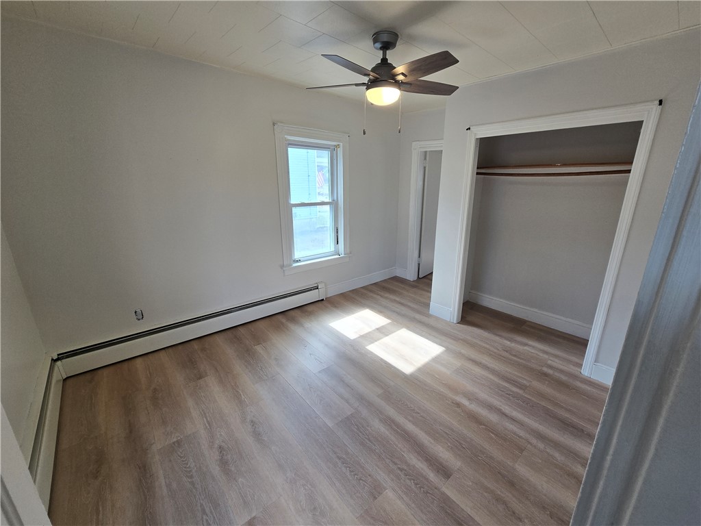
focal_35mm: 13
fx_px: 263
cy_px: 263
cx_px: 350
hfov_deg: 106.2
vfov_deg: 89.9
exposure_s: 1/120
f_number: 2.2
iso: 80
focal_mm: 2.2
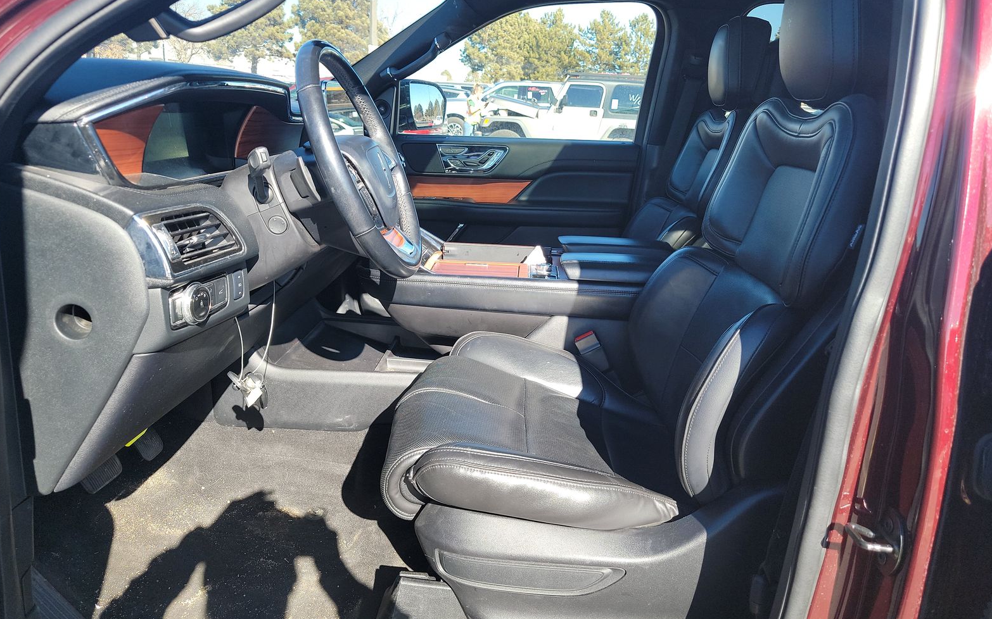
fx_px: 703
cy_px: 256
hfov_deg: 70.4
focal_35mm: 26
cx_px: 497
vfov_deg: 47.4
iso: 50
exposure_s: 1/139
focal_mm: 6.7
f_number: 1.8
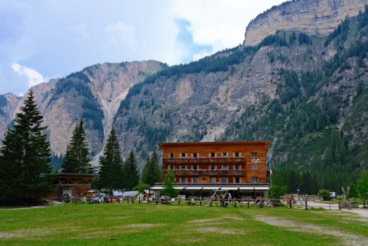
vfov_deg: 37.9
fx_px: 358
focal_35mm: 35
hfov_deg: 54.4
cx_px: 184
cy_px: 123
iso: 500
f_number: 16
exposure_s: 1/100
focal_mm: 23
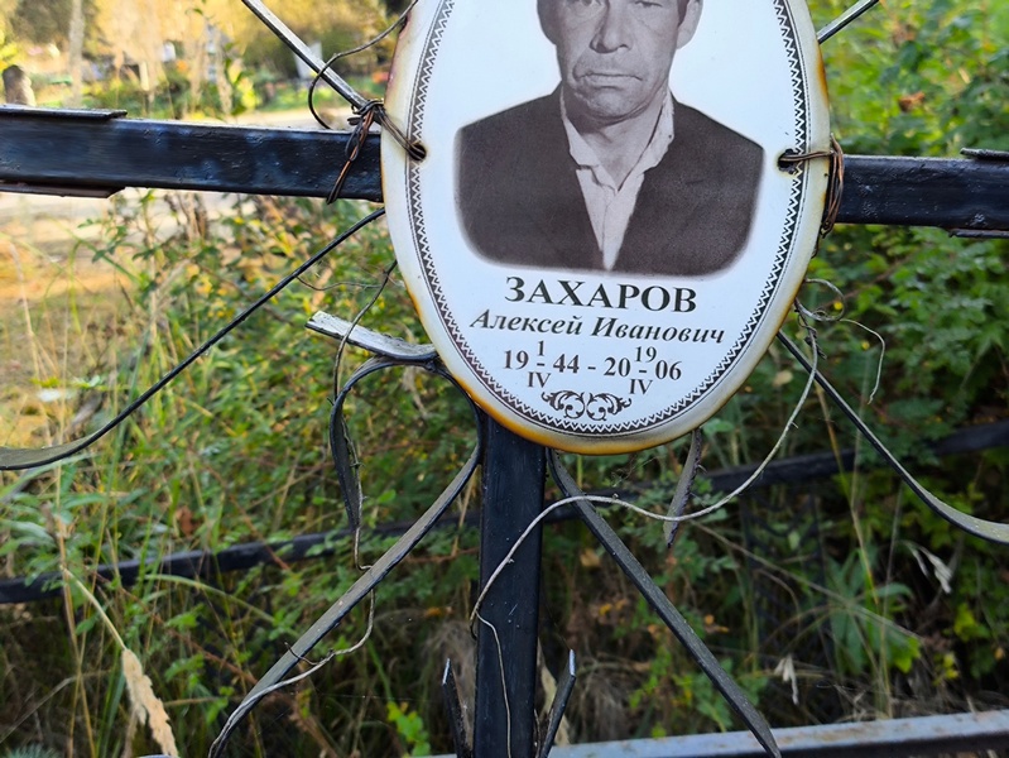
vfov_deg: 29.1
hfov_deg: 38.2
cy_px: 379
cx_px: 504
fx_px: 1458
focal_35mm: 50
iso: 50
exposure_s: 1/110
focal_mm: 4.71
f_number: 1.7
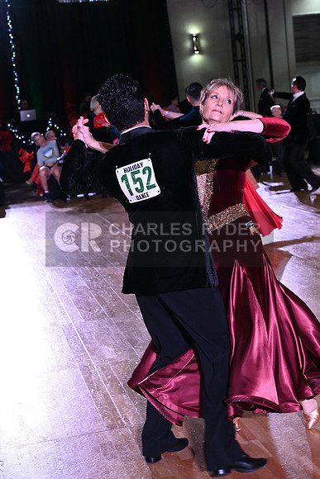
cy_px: 240
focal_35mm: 60
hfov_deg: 22.6
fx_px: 799
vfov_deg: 33.4
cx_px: 160
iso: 5000
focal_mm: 60
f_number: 6.3
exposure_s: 1/320
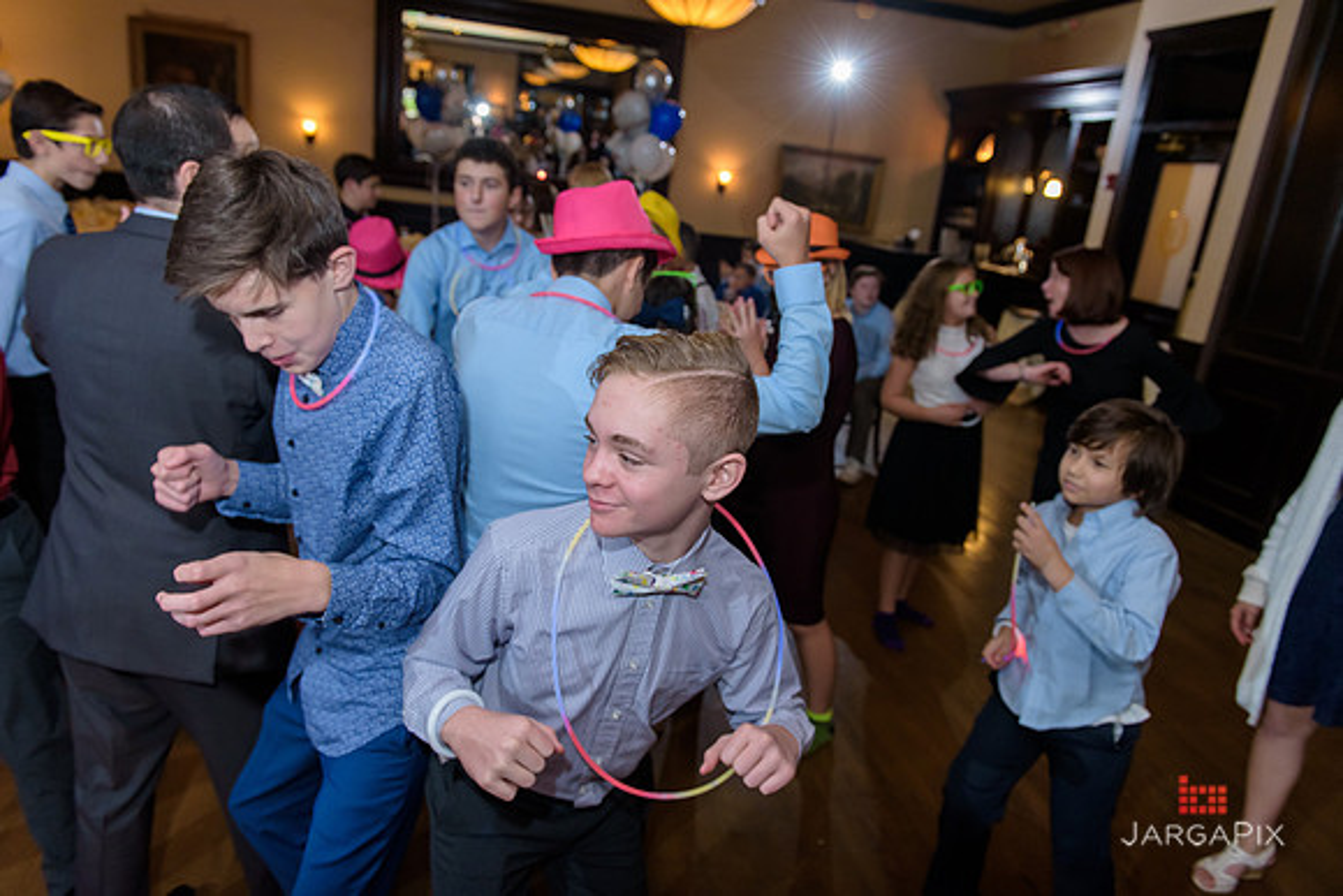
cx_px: 672
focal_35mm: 24
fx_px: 896
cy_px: 448
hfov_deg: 73.7
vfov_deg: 53.2
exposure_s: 1/125
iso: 1600
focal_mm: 24
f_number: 3.2
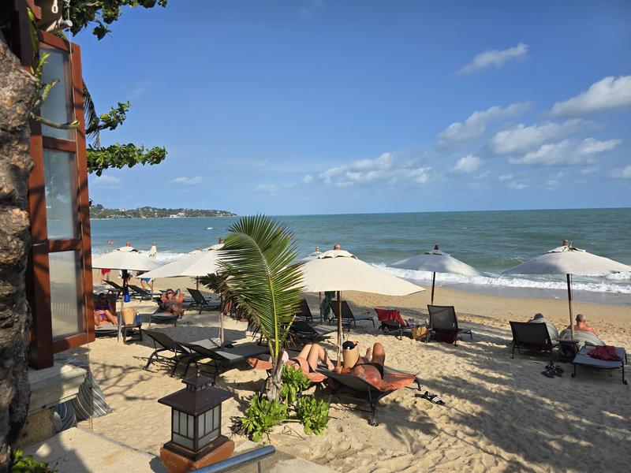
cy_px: 236
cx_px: 316
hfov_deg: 73.9
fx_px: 419
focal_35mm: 23
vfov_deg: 58.9
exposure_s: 1/1047
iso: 12
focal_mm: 6.3
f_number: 1.7
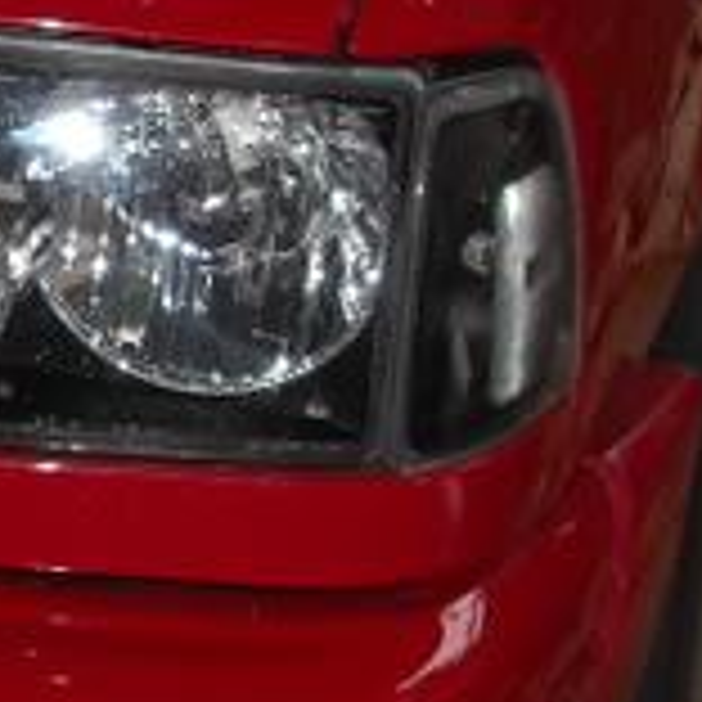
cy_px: 108
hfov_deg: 10.2
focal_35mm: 159
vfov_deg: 10.9
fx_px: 3648
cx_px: -684
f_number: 2.8
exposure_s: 1/60
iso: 64
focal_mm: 5.7
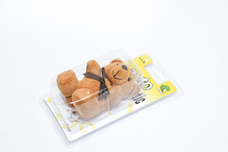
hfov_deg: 28.8
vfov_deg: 19.5
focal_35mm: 70
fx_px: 444
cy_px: 76
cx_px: 114
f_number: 8
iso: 3200
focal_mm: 70
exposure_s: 1/250
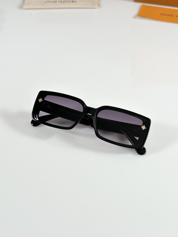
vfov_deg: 39.7
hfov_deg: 30.3
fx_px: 329
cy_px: 118
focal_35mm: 48
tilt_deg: -45.6
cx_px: 89
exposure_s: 1/121
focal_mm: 6.86
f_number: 1.78
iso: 80
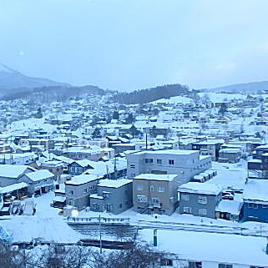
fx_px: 324
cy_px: 143
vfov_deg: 44.9
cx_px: 56
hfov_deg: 43.0
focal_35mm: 37
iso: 125
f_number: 3.5
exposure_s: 1/125
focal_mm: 3.7
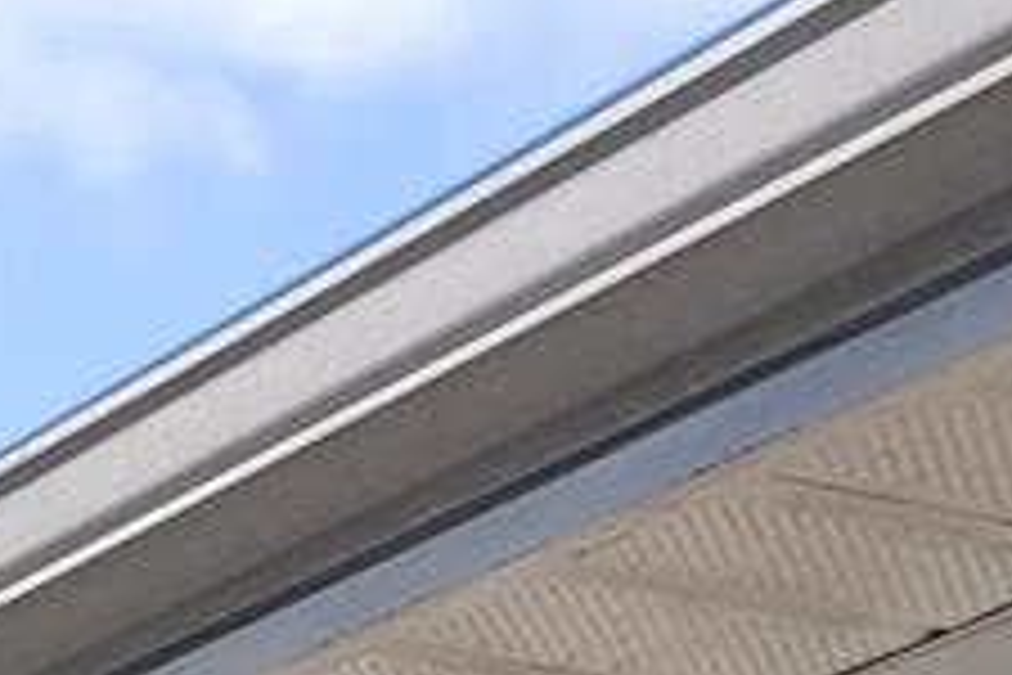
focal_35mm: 114
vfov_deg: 9.3
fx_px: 3204
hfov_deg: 11.6
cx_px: -1903
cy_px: 2074
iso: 100
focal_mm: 16
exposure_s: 1/40
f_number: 8
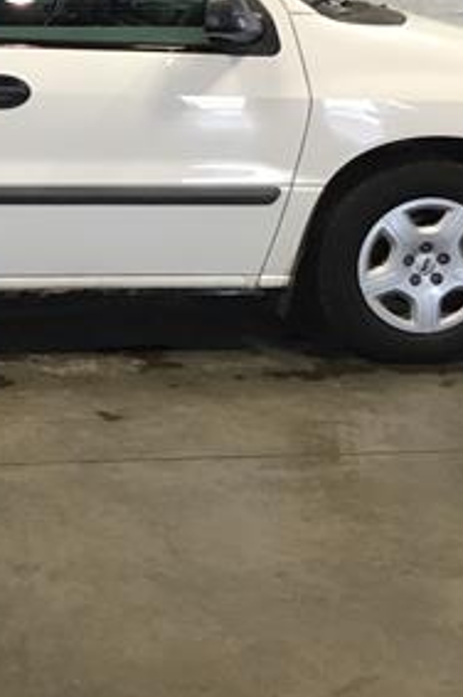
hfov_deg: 17.6
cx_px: -113
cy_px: 167
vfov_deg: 27.3
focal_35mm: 73
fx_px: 1412
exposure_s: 1/30
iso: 50
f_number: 2.4
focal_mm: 3.3
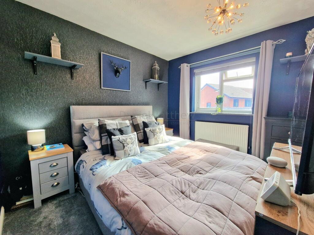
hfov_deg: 106.2
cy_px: 118
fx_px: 118
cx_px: 157
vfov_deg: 89.9
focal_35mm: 13
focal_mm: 2.2
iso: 80
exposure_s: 1/50
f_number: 2.2
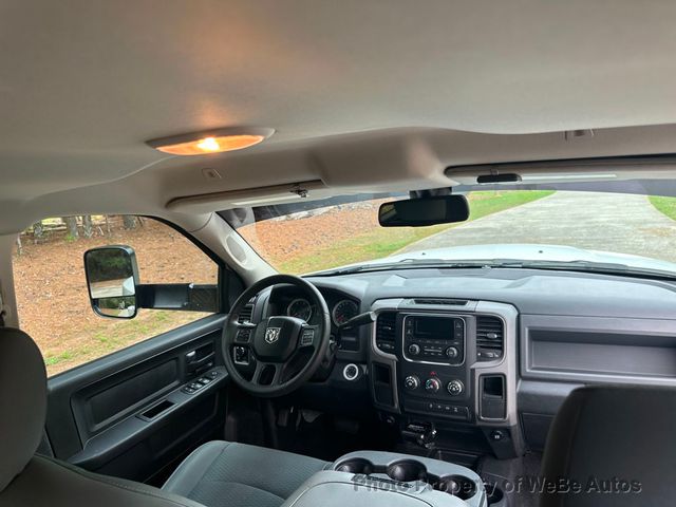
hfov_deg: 71.6
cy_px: 254
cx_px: 338
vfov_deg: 56.8
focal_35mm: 24
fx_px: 469
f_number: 1.78
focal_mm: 6.86
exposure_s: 1/131
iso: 64
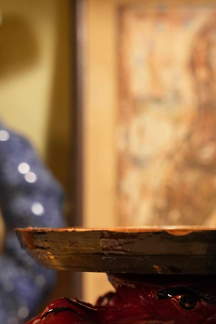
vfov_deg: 19.0
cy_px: 261
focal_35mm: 107
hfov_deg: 12.7
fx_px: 958
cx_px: 214
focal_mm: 45.7
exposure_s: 1/200
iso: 4000
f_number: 5.6
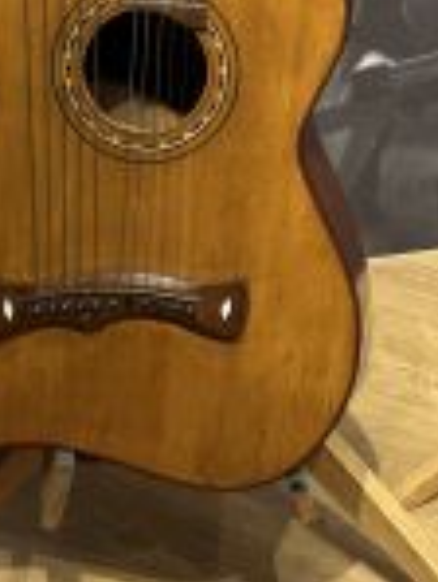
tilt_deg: -20.7
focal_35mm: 129
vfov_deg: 14.9
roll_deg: +0.5
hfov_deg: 11.5
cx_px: 242
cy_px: -70
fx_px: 2173
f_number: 1.78
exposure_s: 1/60
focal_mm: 6.86
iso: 200
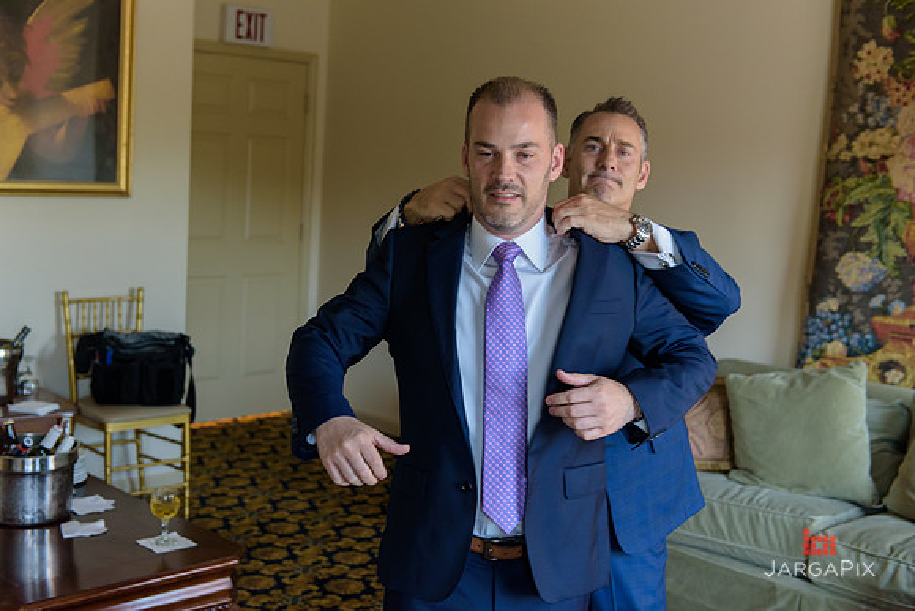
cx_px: 458
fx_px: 1220
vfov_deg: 28.1
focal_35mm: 48
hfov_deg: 41.1
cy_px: 306
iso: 640
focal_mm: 48
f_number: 3.2
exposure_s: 1/125
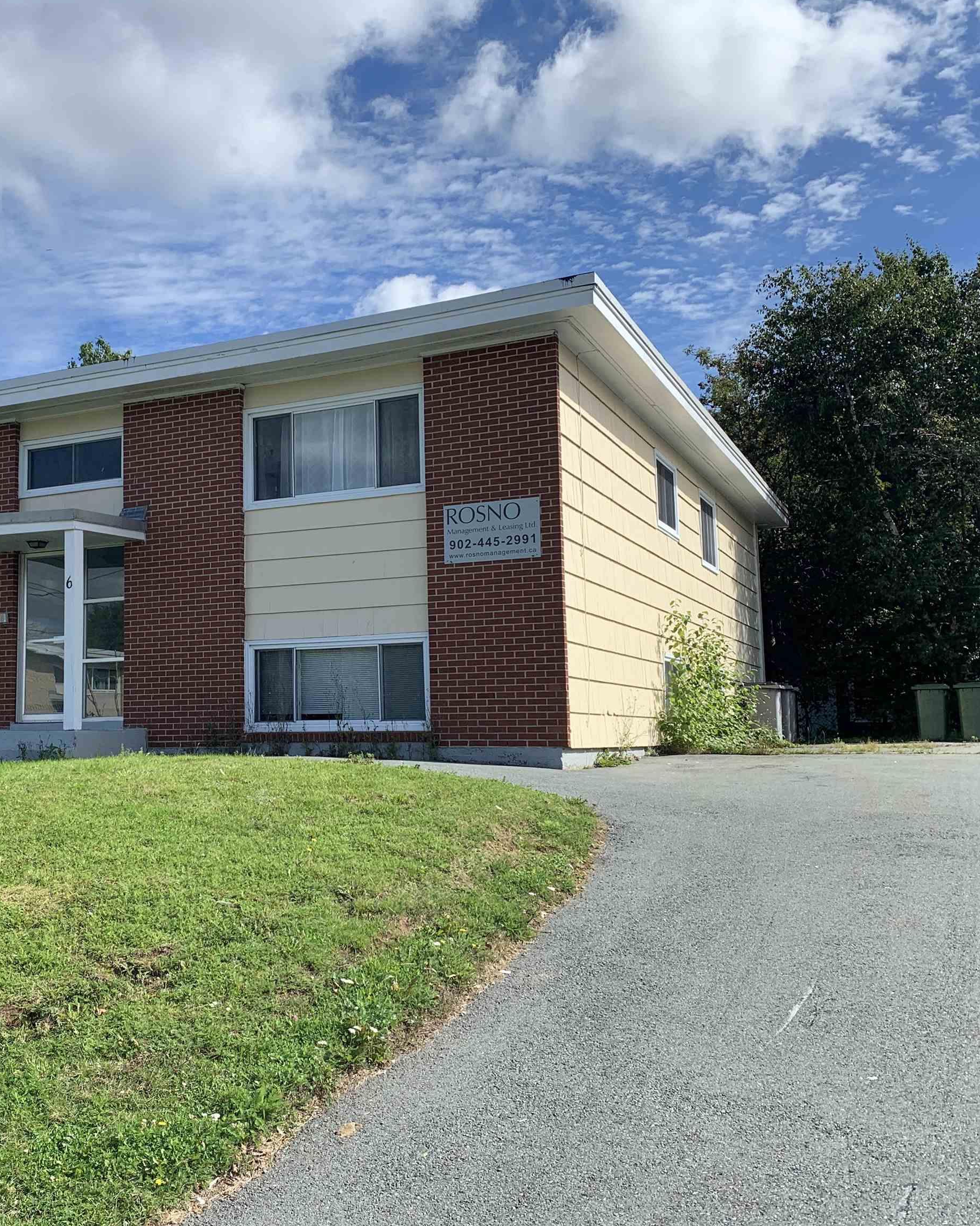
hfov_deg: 42.6
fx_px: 1233
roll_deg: +1.4
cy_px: 611
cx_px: 306
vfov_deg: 52.8
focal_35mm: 34
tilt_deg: +7.4
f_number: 1.8
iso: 25
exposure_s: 1/2208
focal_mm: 4.25
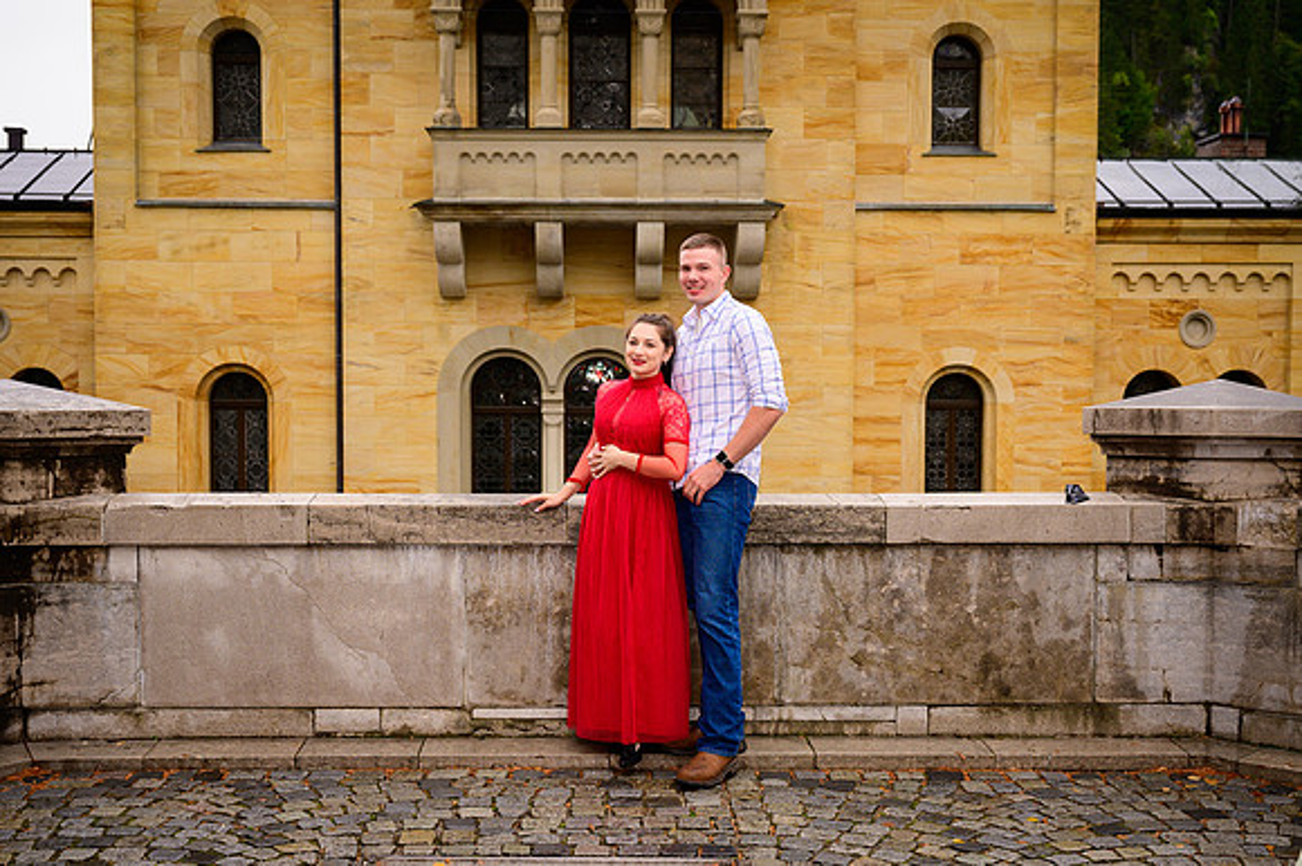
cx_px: 649
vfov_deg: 30.8
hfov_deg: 45.0
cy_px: 463
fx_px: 1571
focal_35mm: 43
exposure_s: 1/400
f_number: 4.5
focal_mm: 40
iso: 400
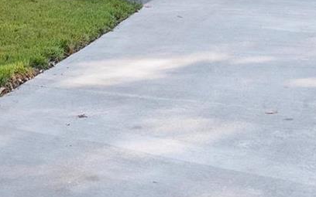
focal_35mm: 88
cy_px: -54
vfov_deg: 14.3
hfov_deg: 23.2
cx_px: 60
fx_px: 758
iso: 400
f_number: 6.3
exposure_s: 1/500
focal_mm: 11
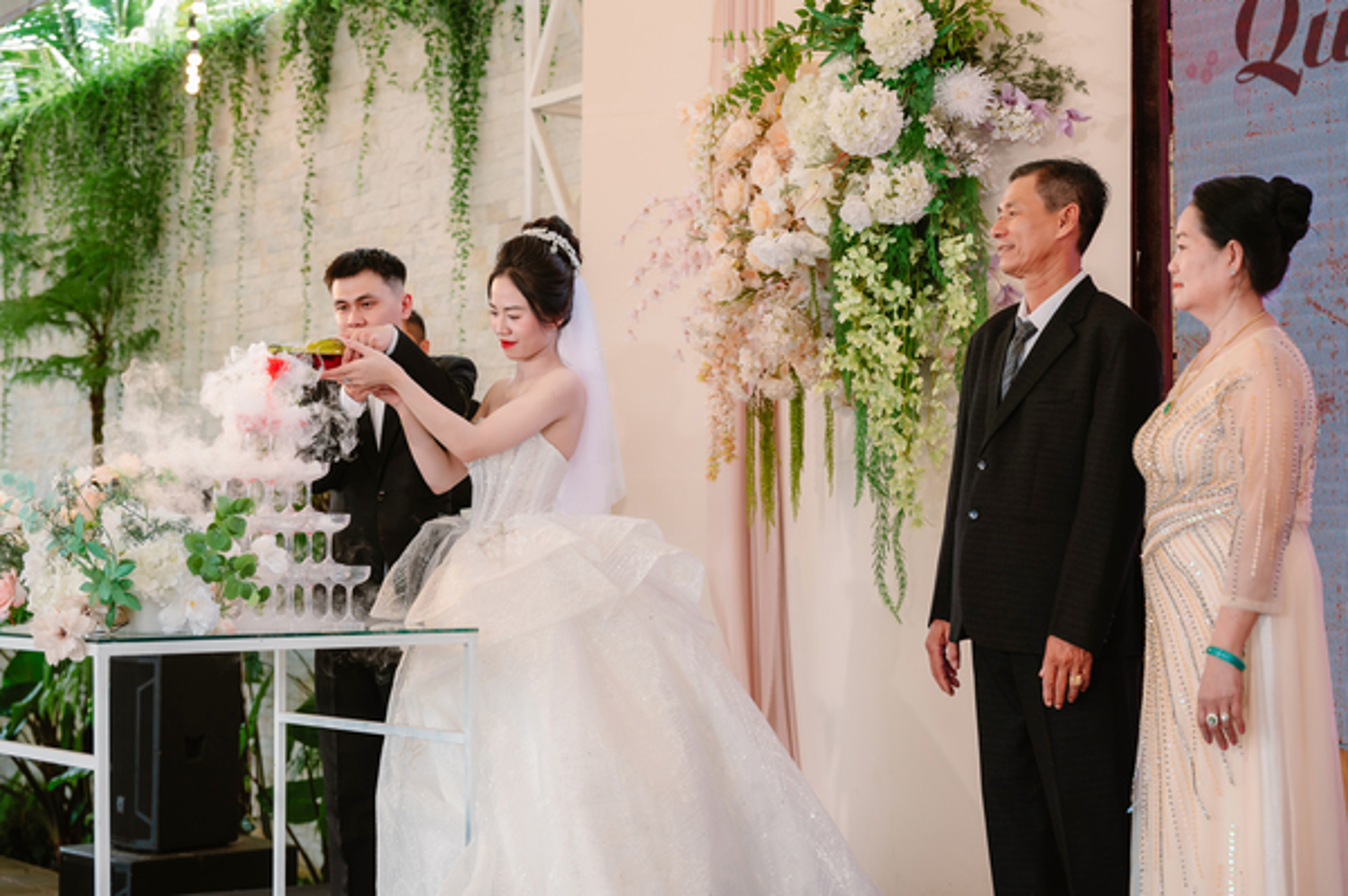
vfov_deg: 24.2
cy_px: 448
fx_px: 2095
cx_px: 674
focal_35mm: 56
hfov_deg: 35.7
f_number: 4
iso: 400
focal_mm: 56
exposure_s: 1/160
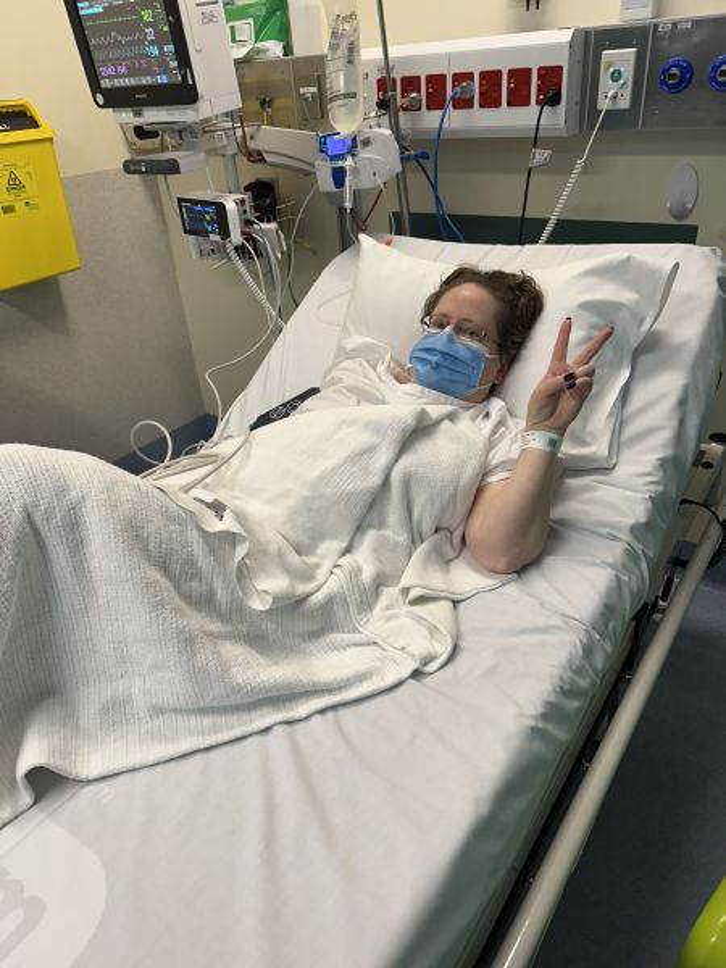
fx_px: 671
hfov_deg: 56.8
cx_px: 363
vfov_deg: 71.6
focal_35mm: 24
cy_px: 484
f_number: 1.78
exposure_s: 1/100
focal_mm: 6.86
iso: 160
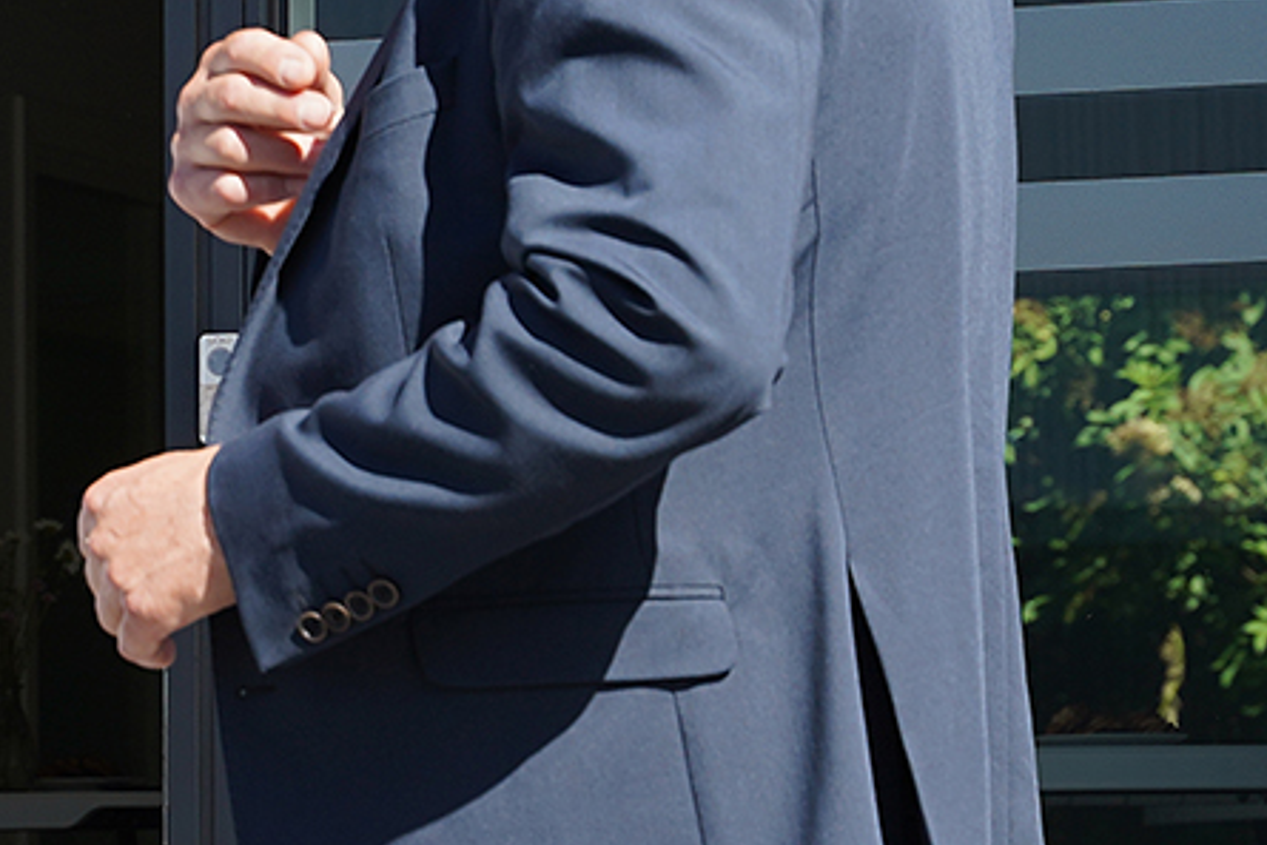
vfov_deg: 5.5
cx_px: -692
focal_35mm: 247
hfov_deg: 8.1
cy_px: 1026
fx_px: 8695
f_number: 5.6
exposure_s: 1/320
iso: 100
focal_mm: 55
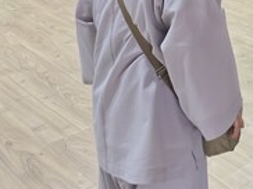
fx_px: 555
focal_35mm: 76
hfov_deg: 20.6
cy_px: -71
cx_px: 411
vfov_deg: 17.8
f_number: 1.7
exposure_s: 1/120
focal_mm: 6.3
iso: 400
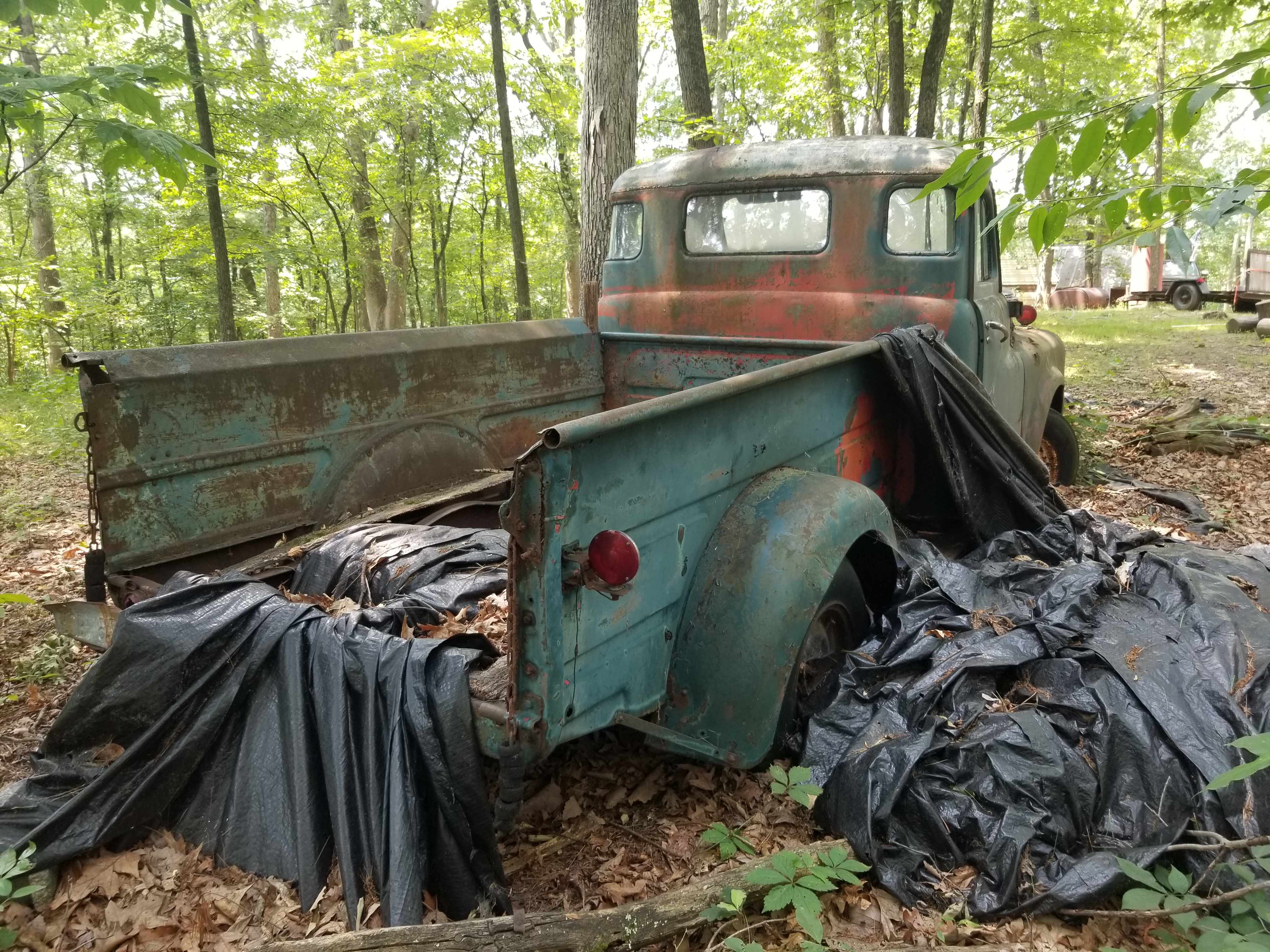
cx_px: 635
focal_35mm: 26
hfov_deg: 67.3
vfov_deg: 53.1
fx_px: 954
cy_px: 476
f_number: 1.7
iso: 64
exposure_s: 1/60
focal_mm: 4.25
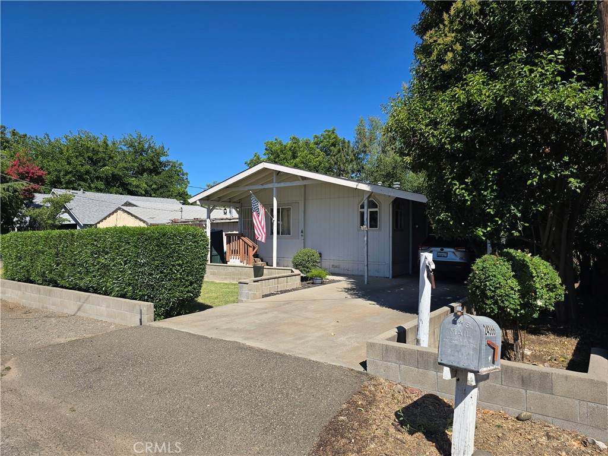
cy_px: 228
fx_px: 404
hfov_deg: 73.9
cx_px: 304
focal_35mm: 23
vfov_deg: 58.9
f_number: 1.7
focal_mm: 6.3
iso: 12
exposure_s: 1/827
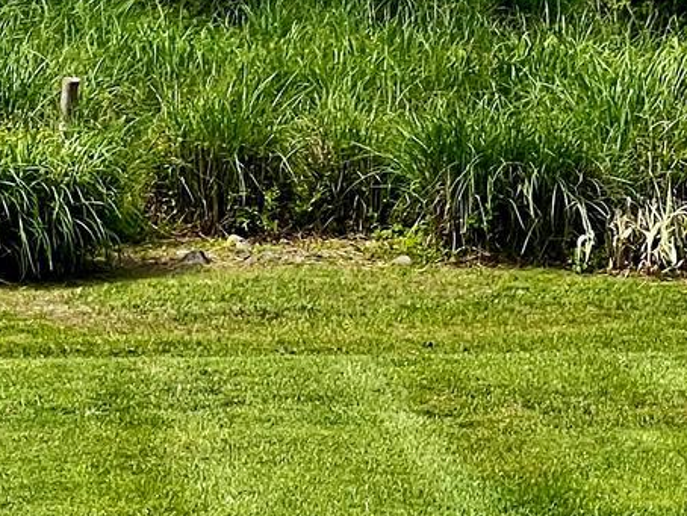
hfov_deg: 5.6
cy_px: -263
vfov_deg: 4.3
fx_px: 6890
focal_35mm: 347
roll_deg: +0.6
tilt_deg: -1.2
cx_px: 1144
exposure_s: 1/589
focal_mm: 9
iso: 32
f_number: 2.8
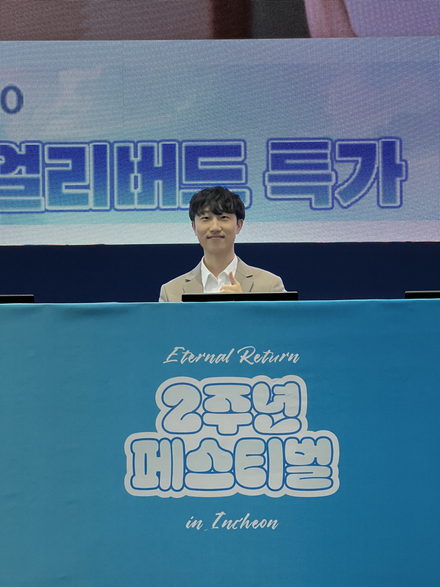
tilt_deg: +1.4
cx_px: 220
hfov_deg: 19.1
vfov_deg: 25.3
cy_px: 294
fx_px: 1305
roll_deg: +1.8
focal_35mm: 77
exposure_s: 1/69
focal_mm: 9
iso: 200
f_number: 2.8
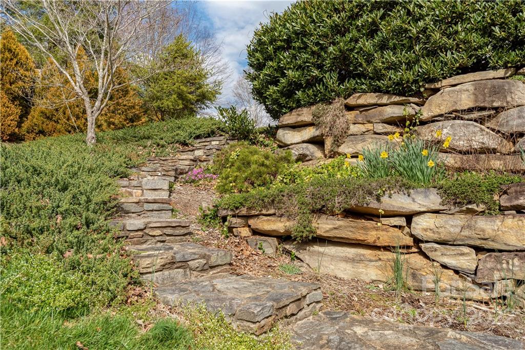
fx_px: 467
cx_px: 262
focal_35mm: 32
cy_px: 175
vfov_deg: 41.1
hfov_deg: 58.7
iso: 320
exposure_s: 1/1250
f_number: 7.1
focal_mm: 32
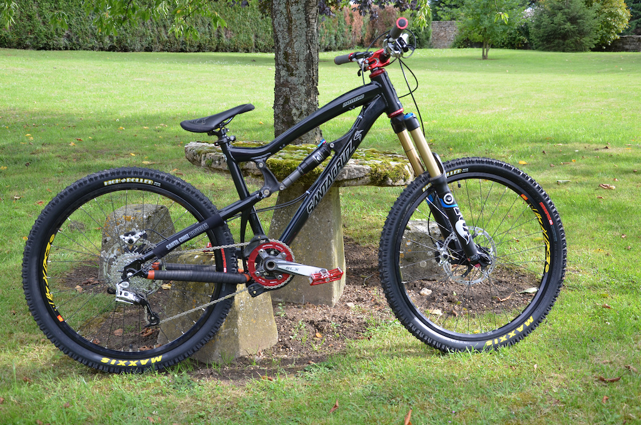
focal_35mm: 45
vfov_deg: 29.7
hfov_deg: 43.7
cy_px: 212
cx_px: 320
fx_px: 800
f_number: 6.3
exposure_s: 1/160
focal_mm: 30
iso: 200
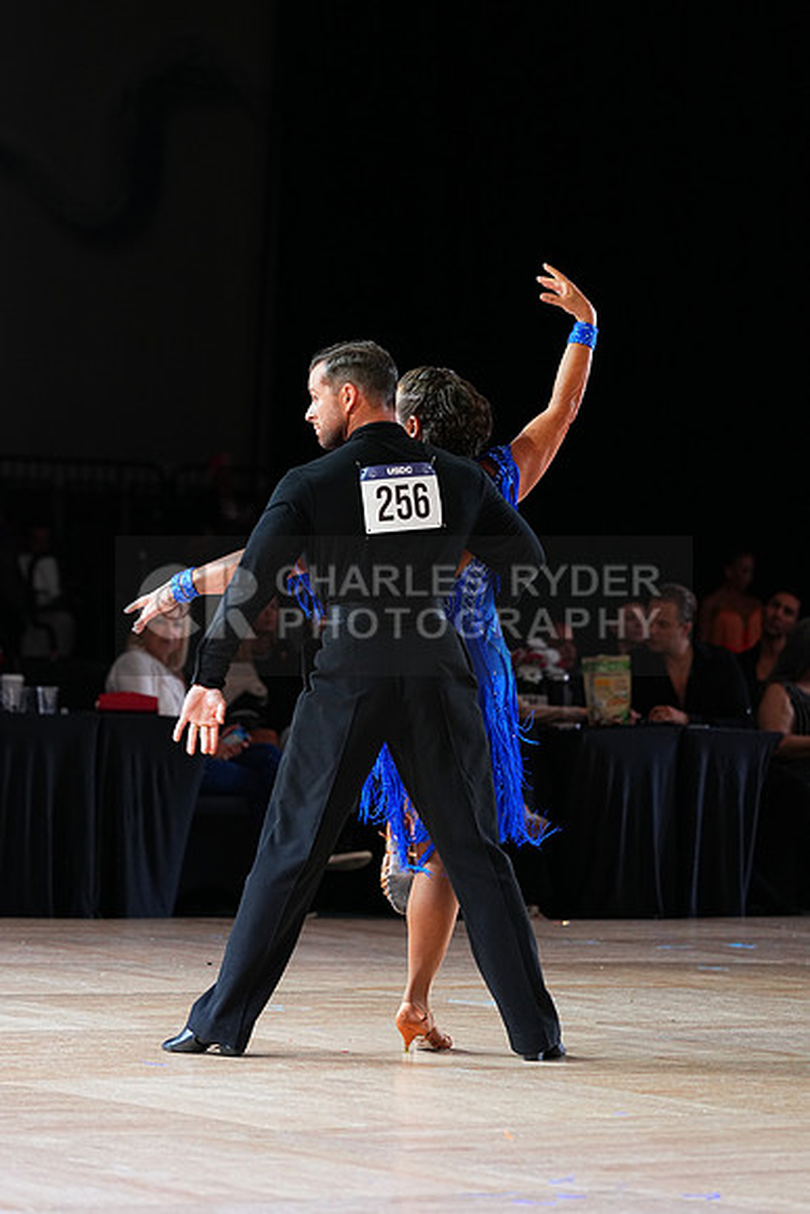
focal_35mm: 149
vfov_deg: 13.8
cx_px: 405
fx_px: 5025
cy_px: 607
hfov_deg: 9.2
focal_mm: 149
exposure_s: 1/400
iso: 1600
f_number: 4
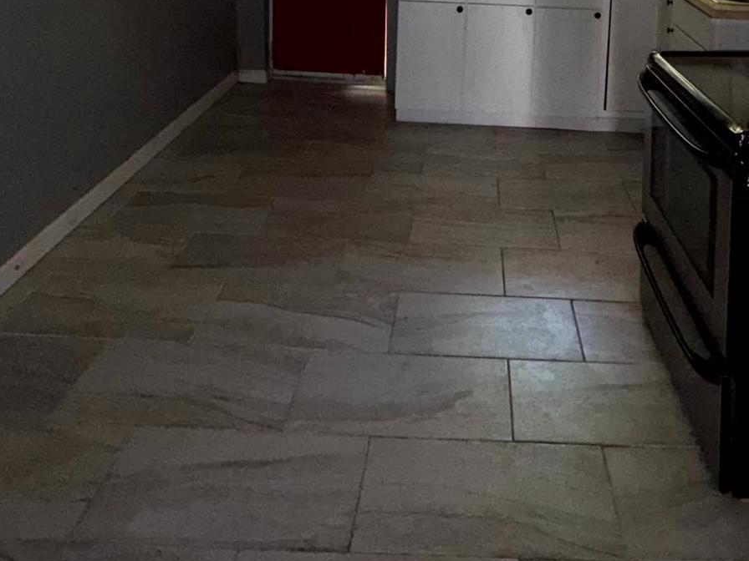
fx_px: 692
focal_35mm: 32
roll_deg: -1.1
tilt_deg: -5.0
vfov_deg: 36.6
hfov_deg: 55.9
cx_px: 481
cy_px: -70
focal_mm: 2.22
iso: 80
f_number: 2.2
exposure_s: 1/75
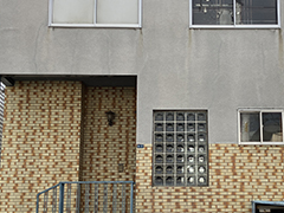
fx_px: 574
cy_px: 105
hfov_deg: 27.6
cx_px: 187
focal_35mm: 70
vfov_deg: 21.0
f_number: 1.8
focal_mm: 3.99
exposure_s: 1/1156
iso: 32
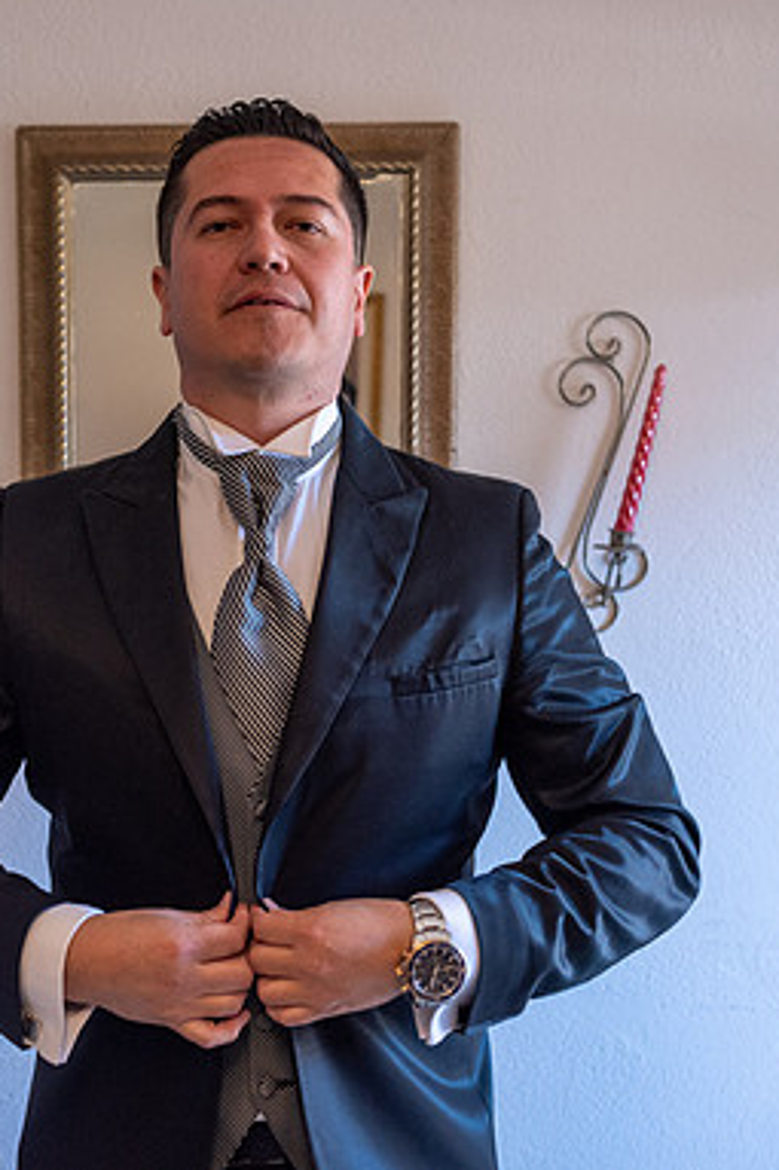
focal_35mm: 53
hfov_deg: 25.4
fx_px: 1722
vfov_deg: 37.5
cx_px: 293
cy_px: 585
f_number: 4.5
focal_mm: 35
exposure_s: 1/160
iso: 1600
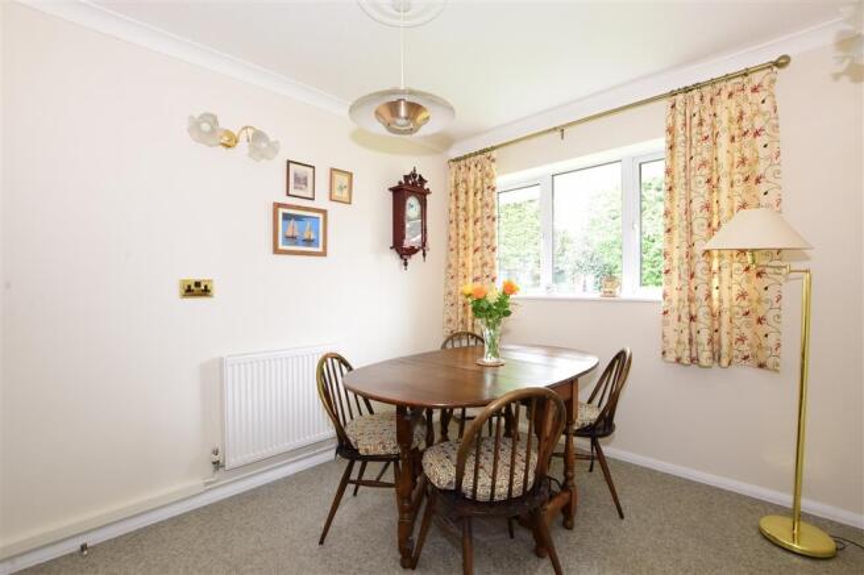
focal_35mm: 15
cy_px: 288
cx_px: 432
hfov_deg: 100.4
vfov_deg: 77.3
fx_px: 360
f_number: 11
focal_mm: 10
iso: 400
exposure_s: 1/1.6
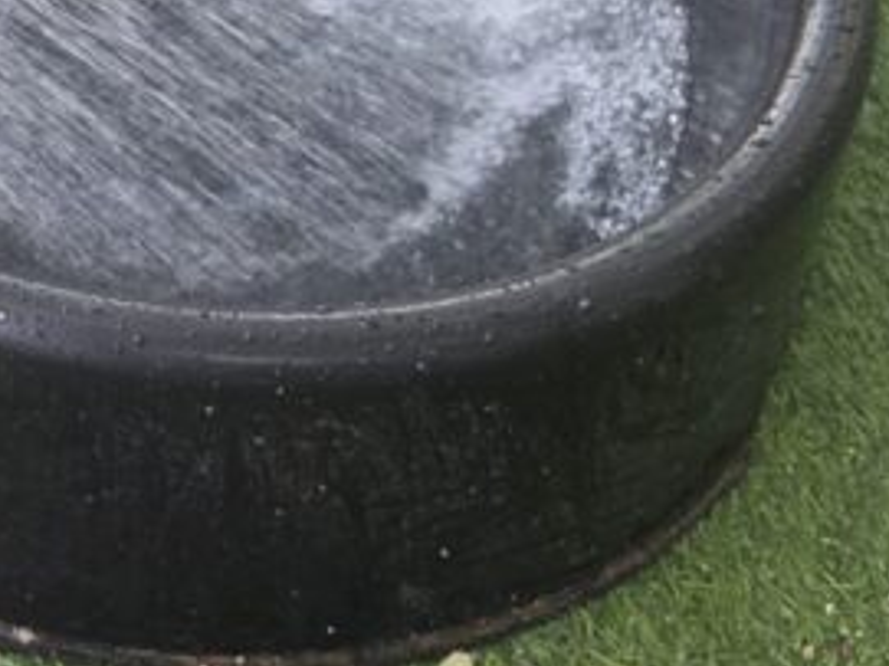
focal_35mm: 87
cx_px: -197
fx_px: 2233
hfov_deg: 20.9
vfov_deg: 16.2
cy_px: -171
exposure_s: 1/180
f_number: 1.8
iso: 160
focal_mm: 5.4
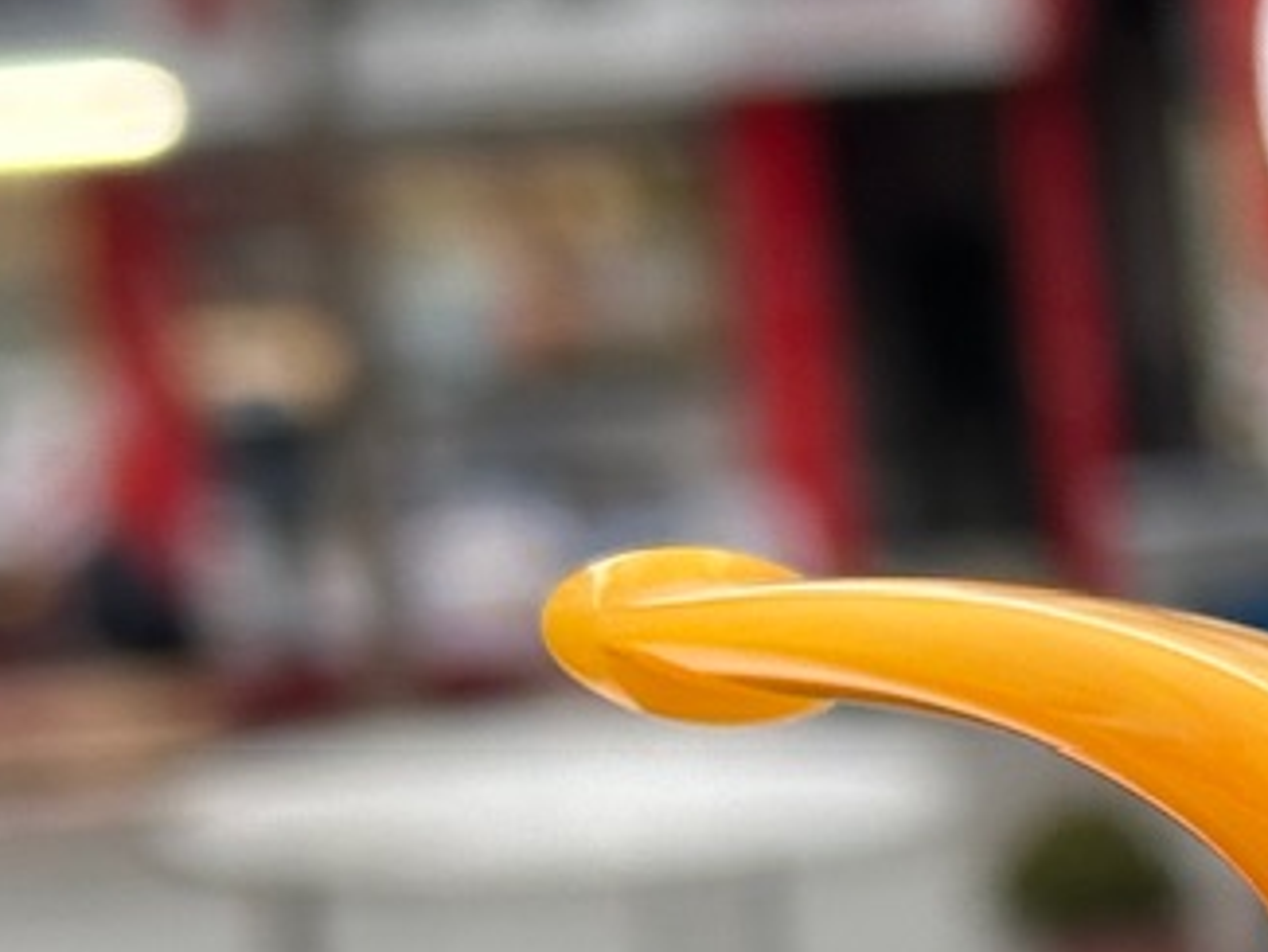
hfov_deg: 9.9
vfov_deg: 7.7
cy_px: 1529
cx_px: 2368
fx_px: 6926
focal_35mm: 189
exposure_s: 1/121
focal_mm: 6.86
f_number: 1.78
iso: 50
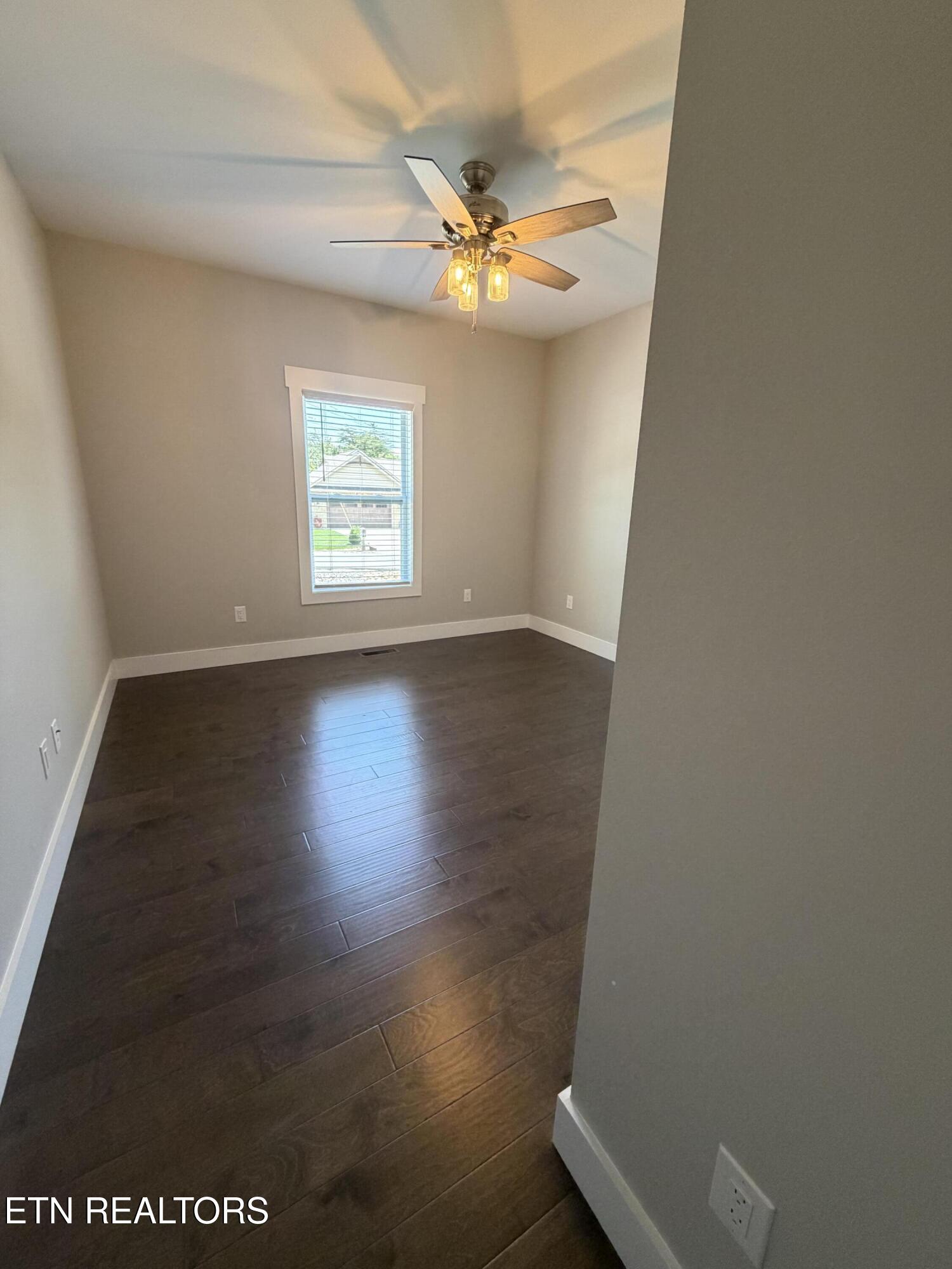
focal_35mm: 14
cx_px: 476
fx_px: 513
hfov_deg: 85.7
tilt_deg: -14.5
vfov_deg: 102.1
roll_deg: -2.0
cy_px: 634
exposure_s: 1/60
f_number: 2.2
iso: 250
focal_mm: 2.22
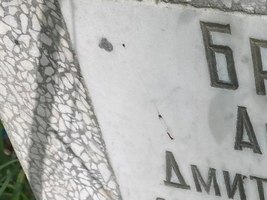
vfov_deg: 18.7
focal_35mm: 74
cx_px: 344
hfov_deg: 23.4
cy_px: 246
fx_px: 571
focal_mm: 4.25
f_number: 1.8
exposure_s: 1/138
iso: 32
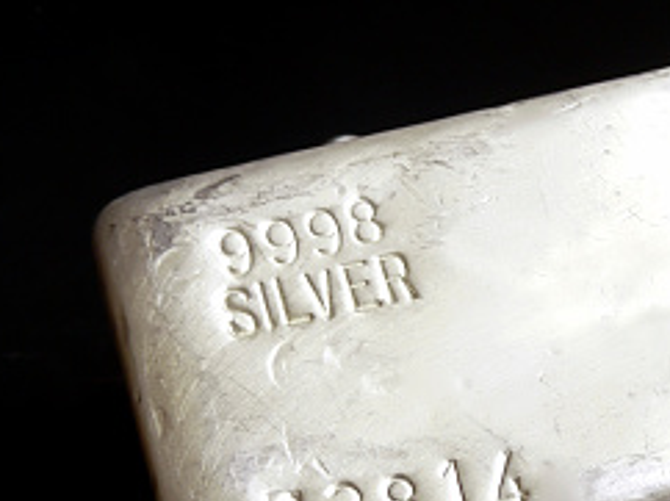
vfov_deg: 16.1
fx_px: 1760
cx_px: 467
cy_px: 383
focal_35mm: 91
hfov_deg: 21.4
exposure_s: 1/13
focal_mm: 7.6
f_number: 3.7
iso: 100
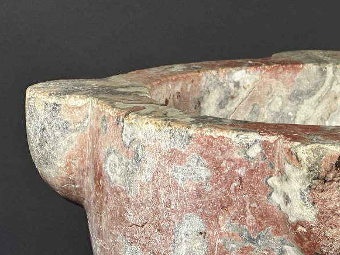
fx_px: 1562
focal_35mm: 159
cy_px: 217
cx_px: 321
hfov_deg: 12.3
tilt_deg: -12.7
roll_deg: -0.9
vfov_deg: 9.3
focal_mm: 9
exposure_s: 1/50
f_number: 2.8
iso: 160
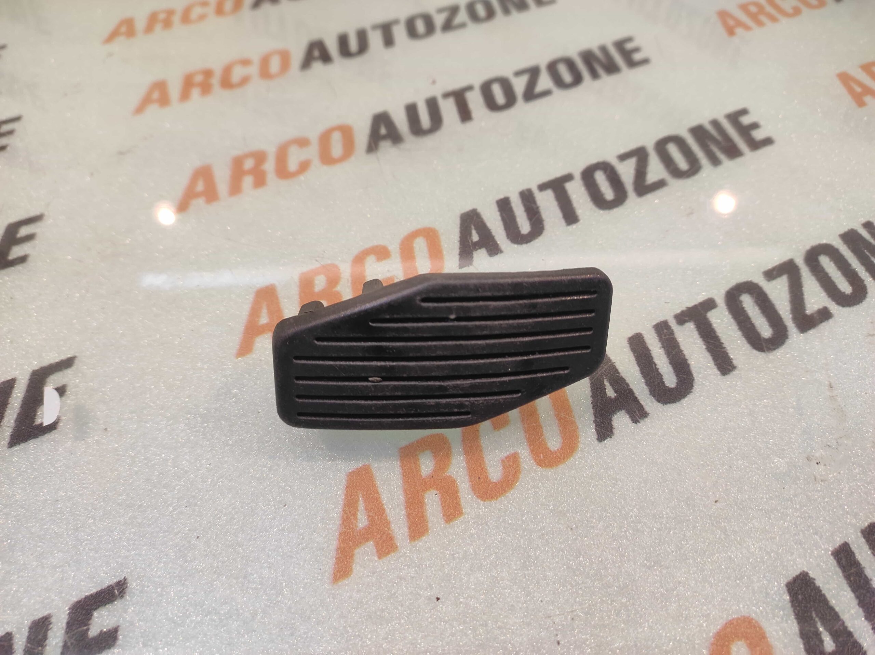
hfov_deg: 91.1
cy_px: 328
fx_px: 429
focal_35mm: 17
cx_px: 438
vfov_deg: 74.7
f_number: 1.79
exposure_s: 1/33
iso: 199
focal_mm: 4.74
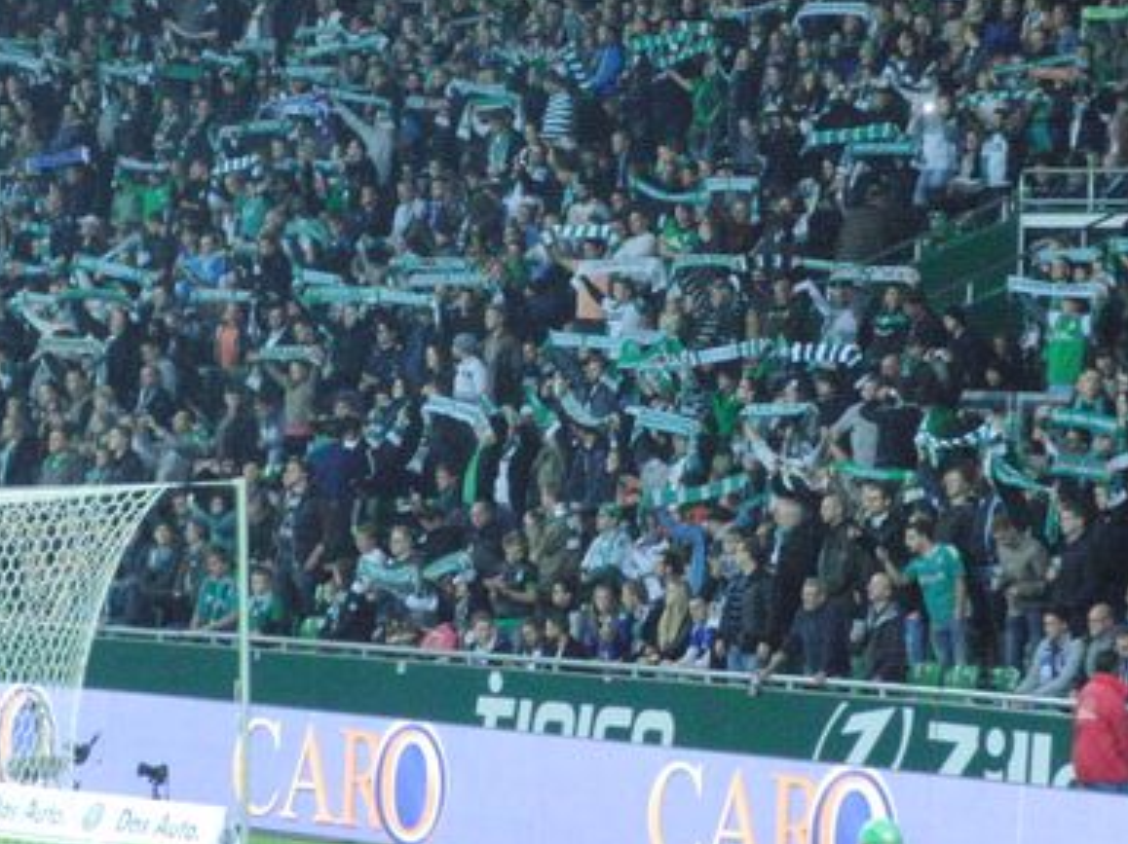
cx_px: 564
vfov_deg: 6.4
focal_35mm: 232
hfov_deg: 8.5
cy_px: 261
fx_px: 7555
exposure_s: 1/50
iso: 800
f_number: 4.4
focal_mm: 27.31
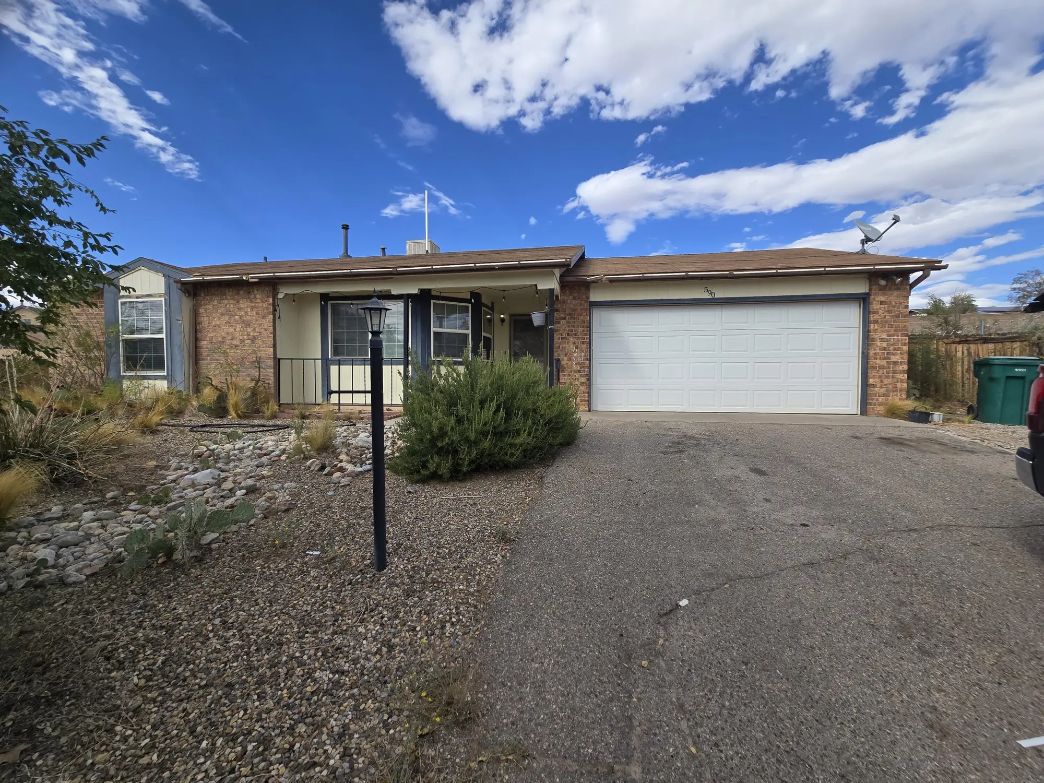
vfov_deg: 89.9
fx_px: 392
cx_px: 522
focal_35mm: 13
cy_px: 392
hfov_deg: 106.2
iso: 50
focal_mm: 2.2
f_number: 2.2
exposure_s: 1/2000
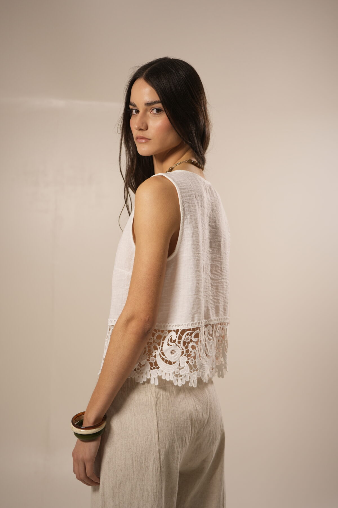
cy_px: 254
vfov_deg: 39.6
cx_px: 169
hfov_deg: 27.0
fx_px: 704
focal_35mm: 50
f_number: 3.2
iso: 400
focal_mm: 50
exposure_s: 1/100
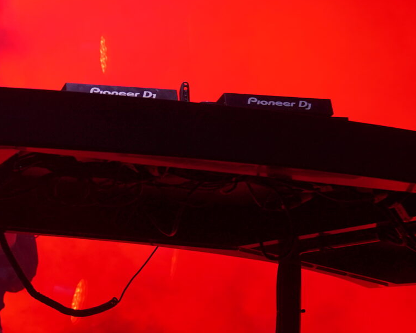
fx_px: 1403
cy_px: 153
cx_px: -138
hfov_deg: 15.9
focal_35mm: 114
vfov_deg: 13.5
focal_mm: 36
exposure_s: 1/160
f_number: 4
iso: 1250
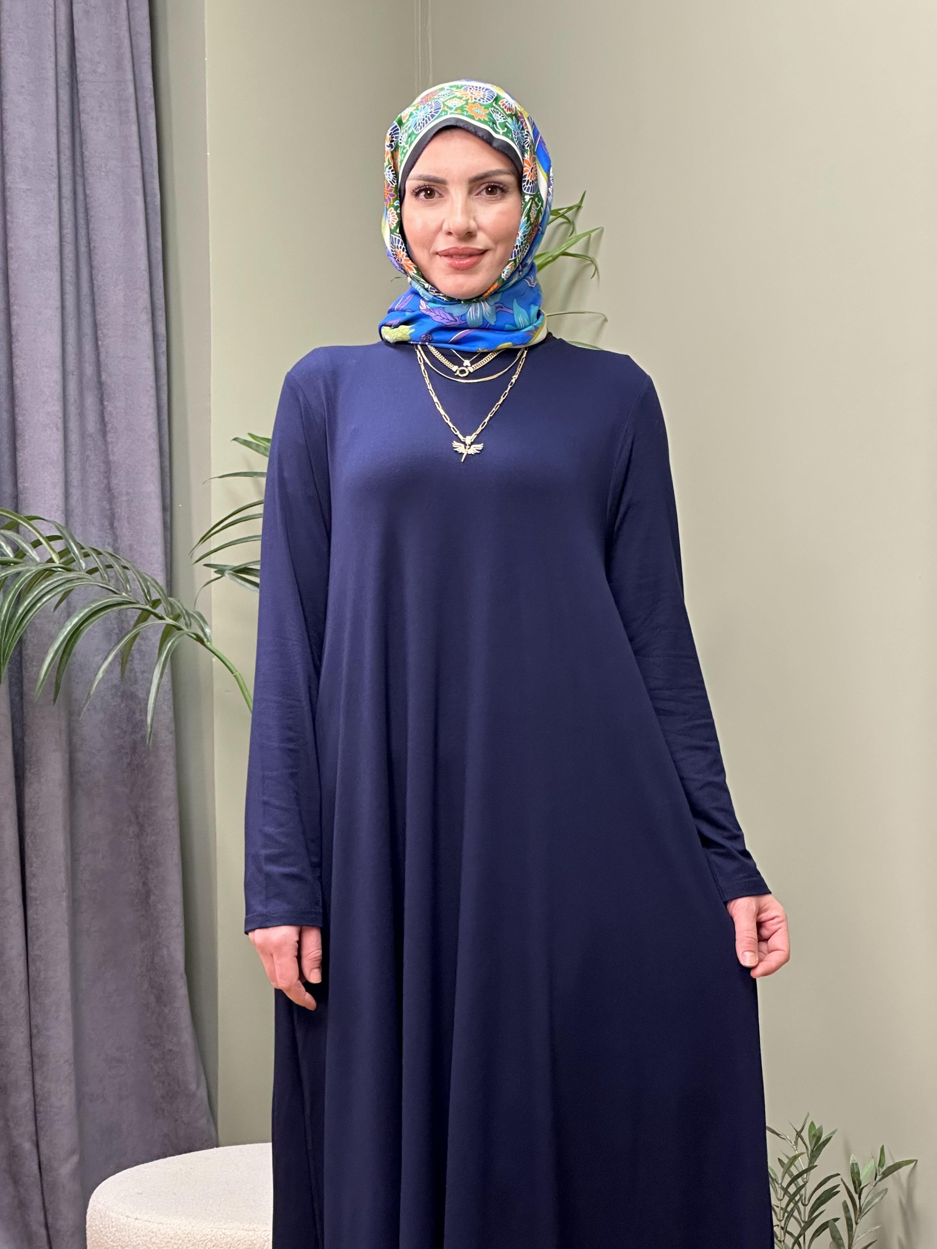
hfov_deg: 19.1
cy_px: 624
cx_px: 468
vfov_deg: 25.3
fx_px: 2779
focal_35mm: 77
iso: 200
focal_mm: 9
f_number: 2.8
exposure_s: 1/50
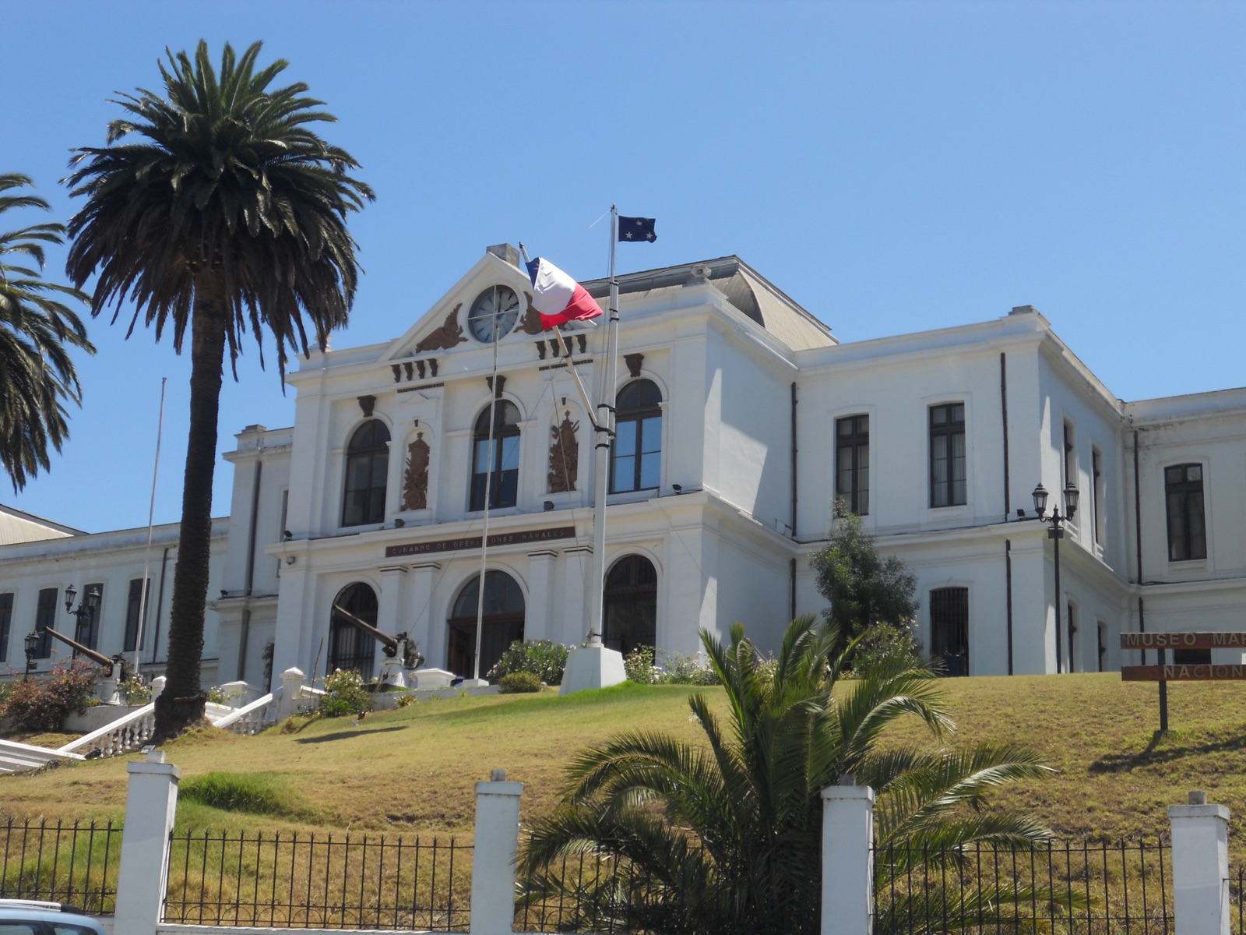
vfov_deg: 27.0
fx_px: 1944
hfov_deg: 35.5
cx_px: 623
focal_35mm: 54
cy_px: 468
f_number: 4.8
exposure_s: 1/500
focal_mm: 9.8
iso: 80
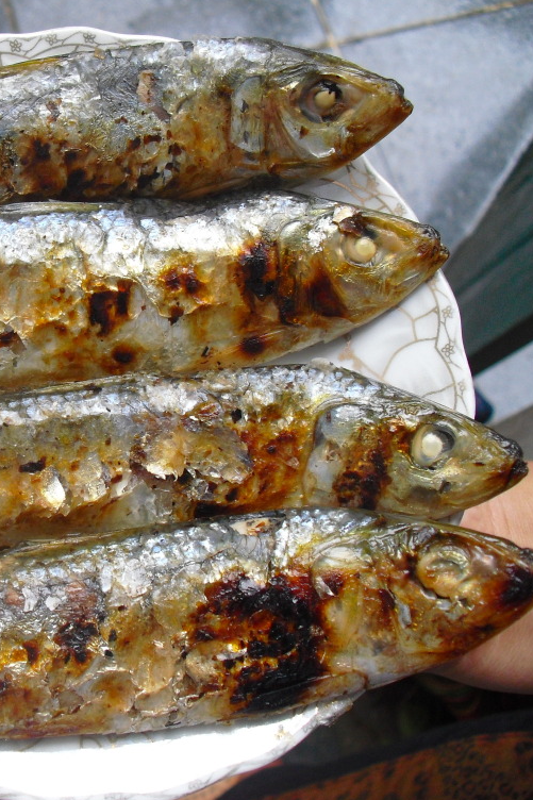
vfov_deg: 38.9
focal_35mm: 51
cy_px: 396
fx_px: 1133
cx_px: 44
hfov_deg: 25.6
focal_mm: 6.3
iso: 200
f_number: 3.1
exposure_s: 1/125
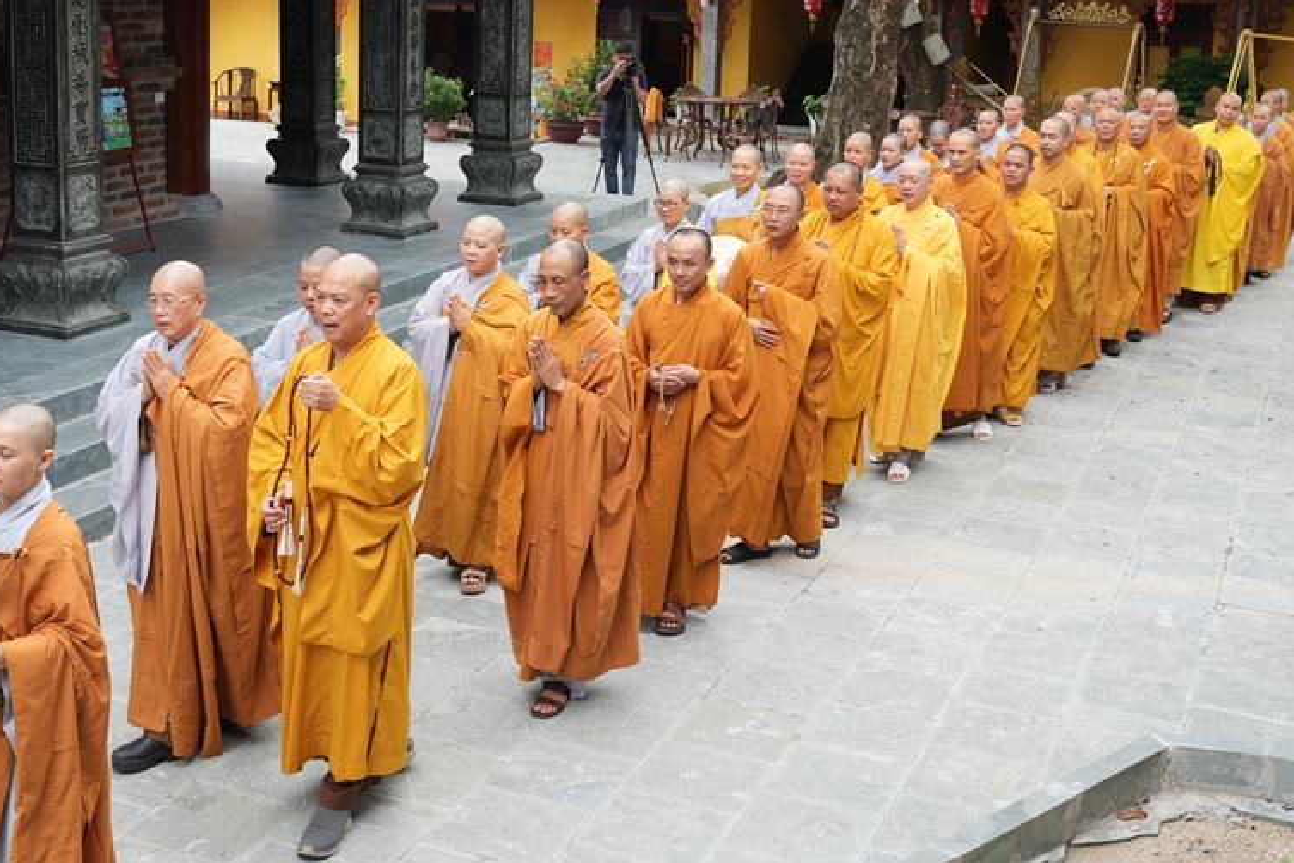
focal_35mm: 51
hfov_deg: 38.9
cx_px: 595
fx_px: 1833
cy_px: 315
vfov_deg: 26.4
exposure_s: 1/100
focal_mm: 32
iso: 100
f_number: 4.5
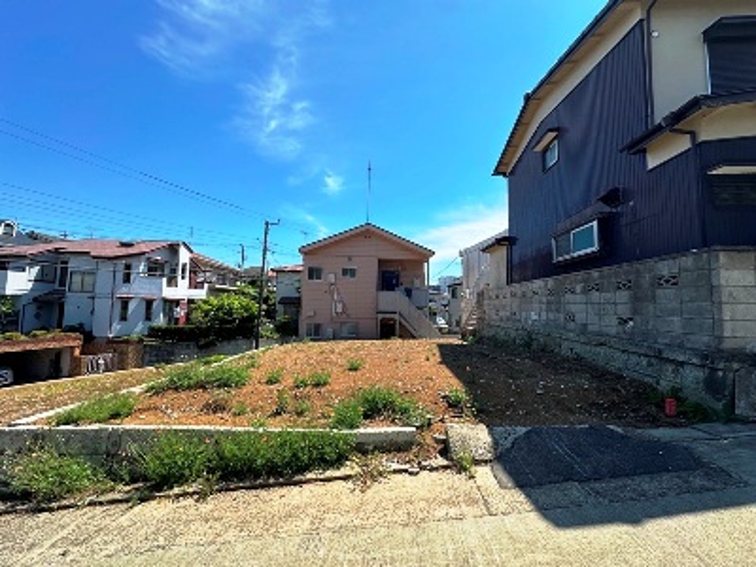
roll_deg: -1.0
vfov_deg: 85.7
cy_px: 284
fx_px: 306
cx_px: 378
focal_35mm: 14
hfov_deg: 102.1
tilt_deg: +4.5
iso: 50
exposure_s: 1/1855
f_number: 2.2
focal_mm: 2.22
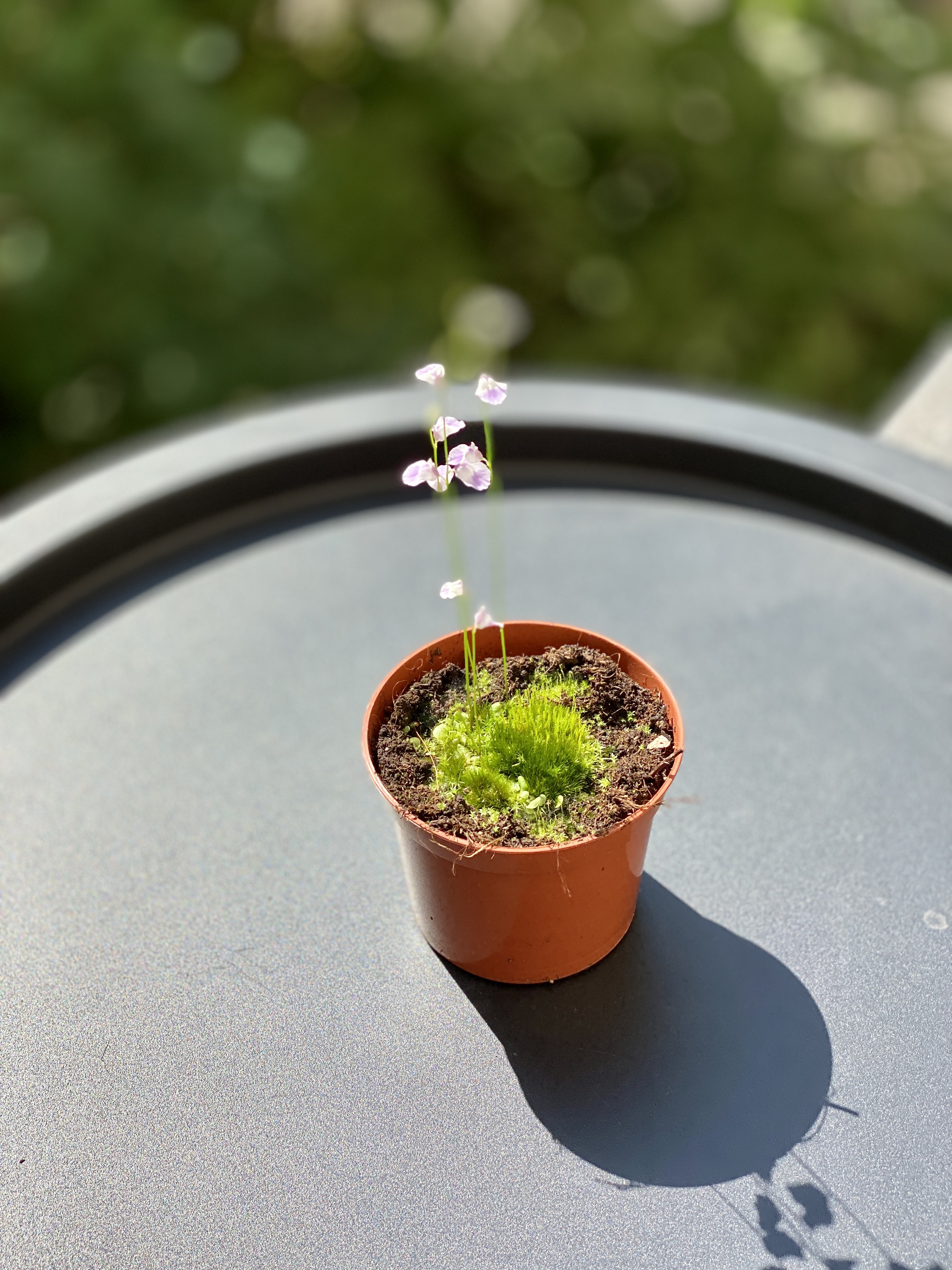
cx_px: 476
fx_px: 1907
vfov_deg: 36.8
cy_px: 635
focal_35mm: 52
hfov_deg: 28.0
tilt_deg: -44.9
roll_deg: -2.3
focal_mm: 6
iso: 20
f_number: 2
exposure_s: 1/737
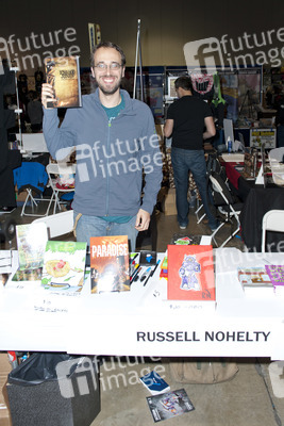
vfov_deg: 73.7
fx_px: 284
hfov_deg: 53.2
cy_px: 213
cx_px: 142
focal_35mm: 24
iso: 400
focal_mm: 24
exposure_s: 1/320
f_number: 4
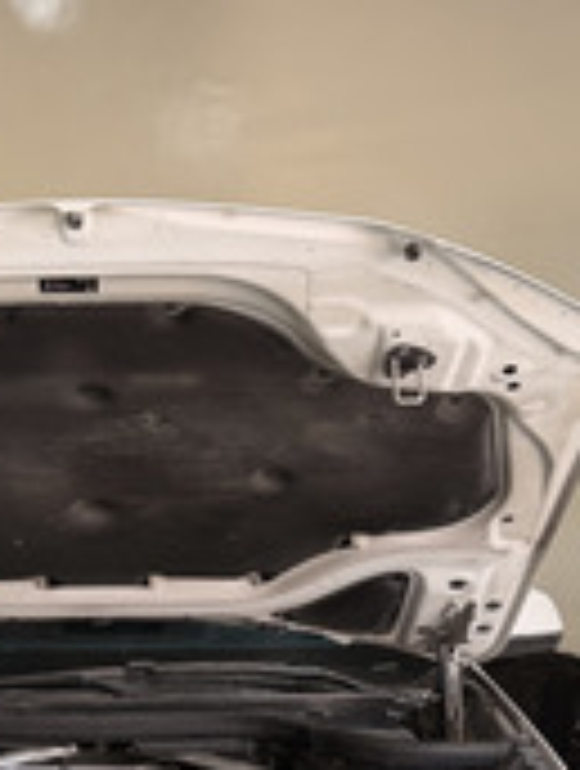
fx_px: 1424
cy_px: 777
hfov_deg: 22.6
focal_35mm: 64
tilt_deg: -12.4
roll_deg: +0.7
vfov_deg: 28.3
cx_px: 92
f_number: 1.78
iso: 64
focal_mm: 6.76
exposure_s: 1/100
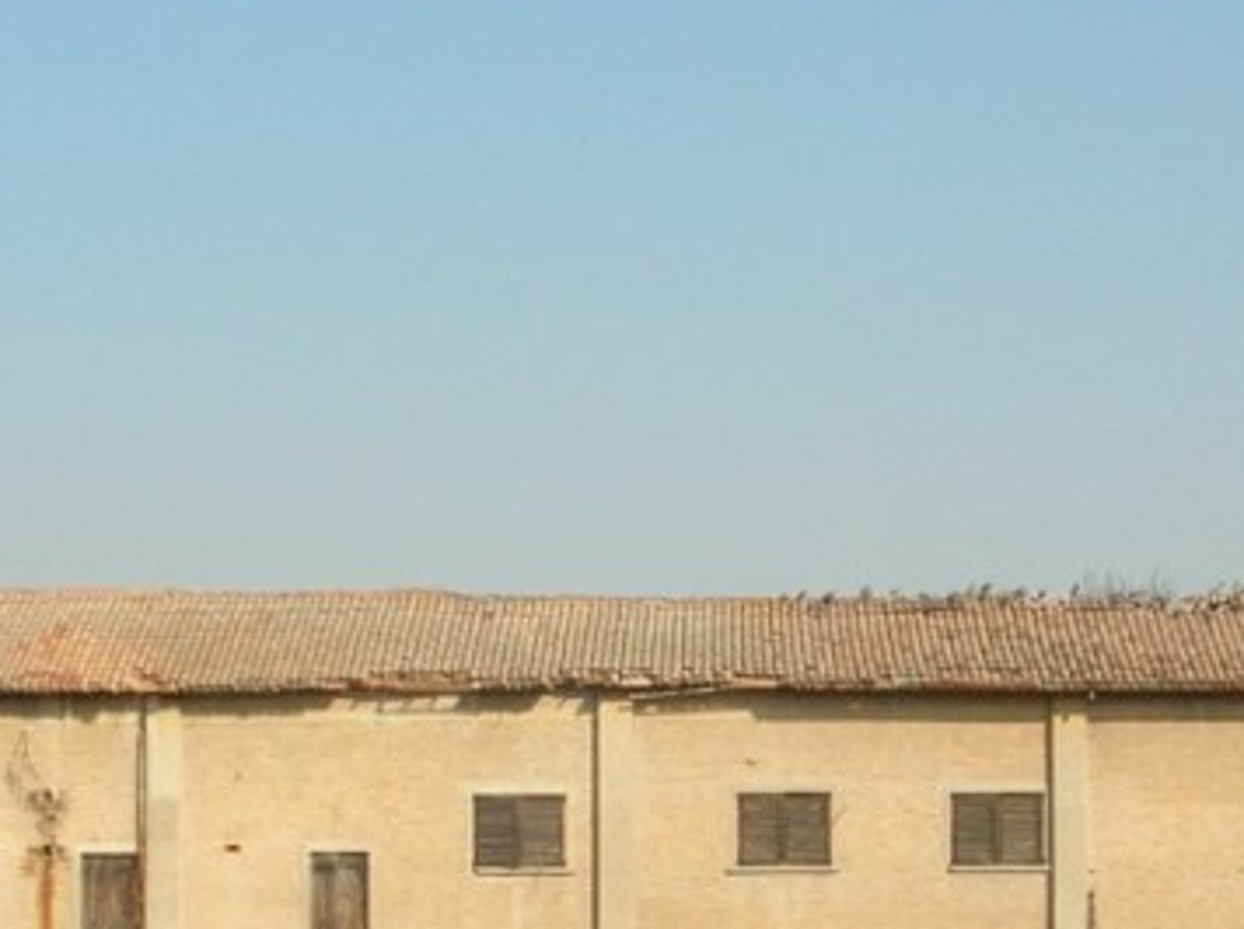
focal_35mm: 115
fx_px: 4127
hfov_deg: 17.1
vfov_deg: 12.8
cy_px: 726
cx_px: 622
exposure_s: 1/207
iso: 50
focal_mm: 6.6
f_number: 5.9
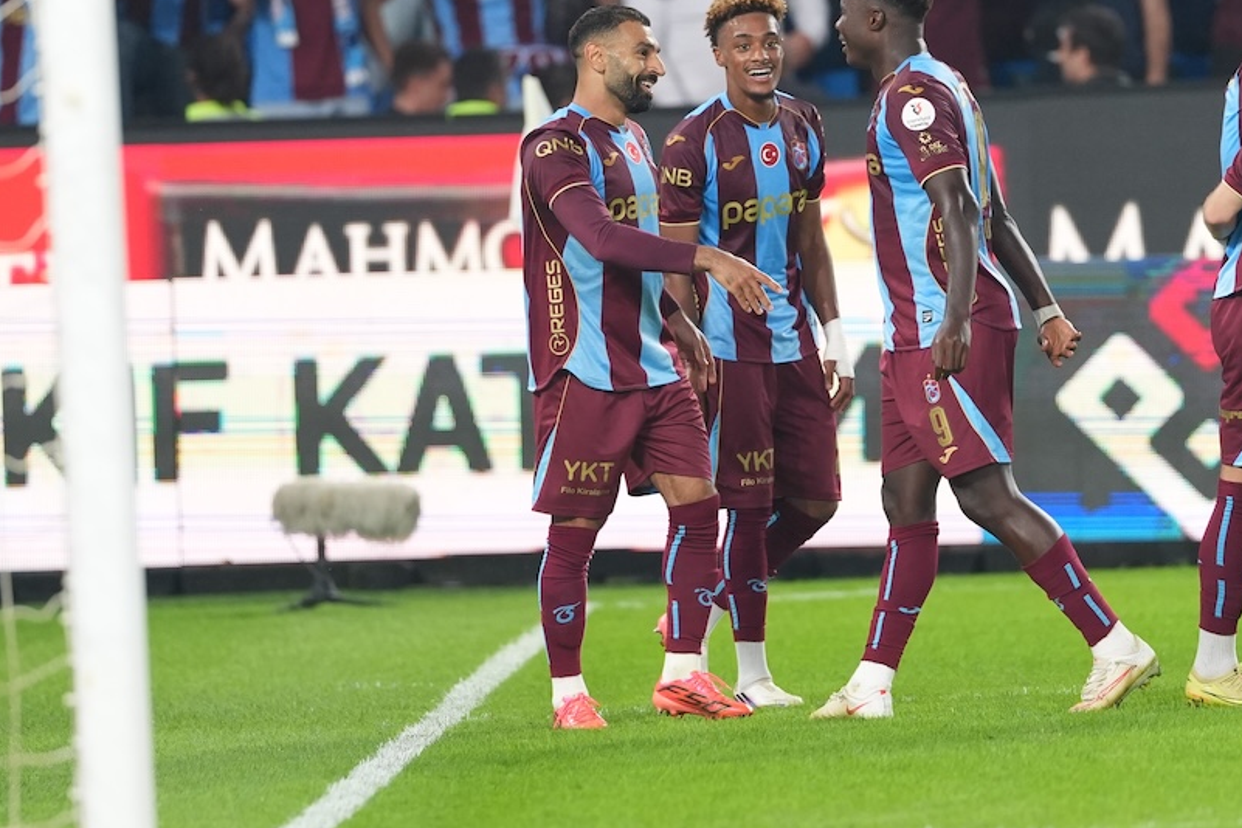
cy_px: 273
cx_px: 631
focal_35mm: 674
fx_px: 23251
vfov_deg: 2.0
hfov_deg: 3.1
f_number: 2.8
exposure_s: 1/1250
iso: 2000
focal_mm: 300
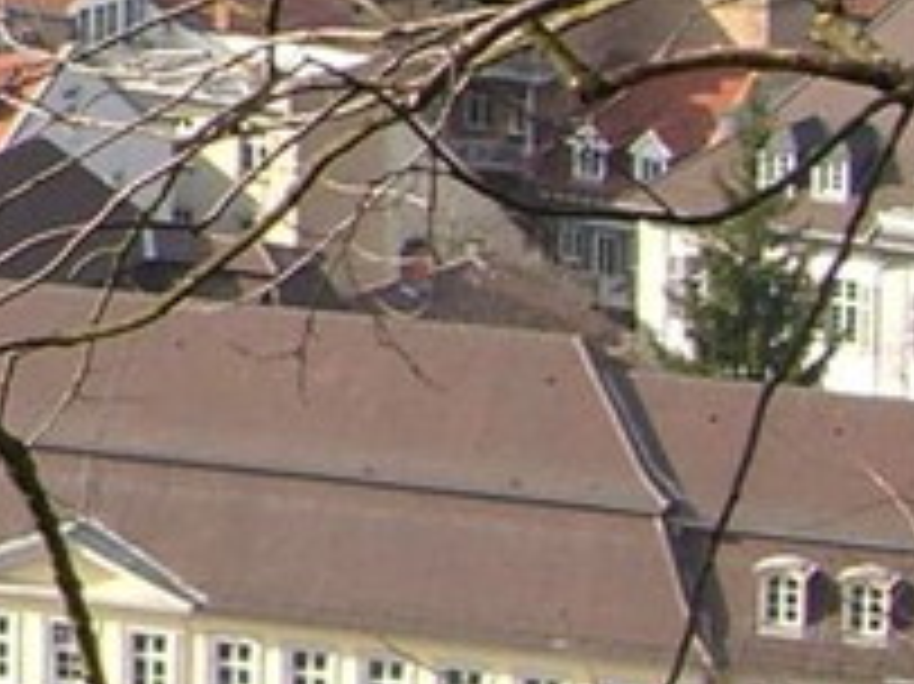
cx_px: -1981
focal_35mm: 300
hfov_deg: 6.0
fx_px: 7917
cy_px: -621
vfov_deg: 4.9
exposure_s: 1/320
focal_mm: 7.9
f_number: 4
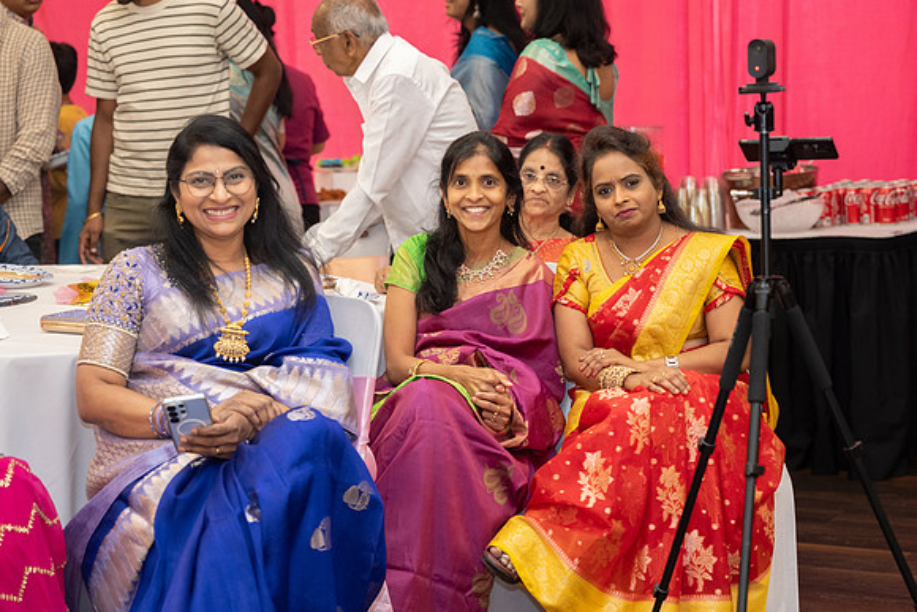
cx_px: 471
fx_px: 2240
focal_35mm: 88
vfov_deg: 15.6
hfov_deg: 23.1
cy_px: 306
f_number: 3.5
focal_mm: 84
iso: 1000
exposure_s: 1/160
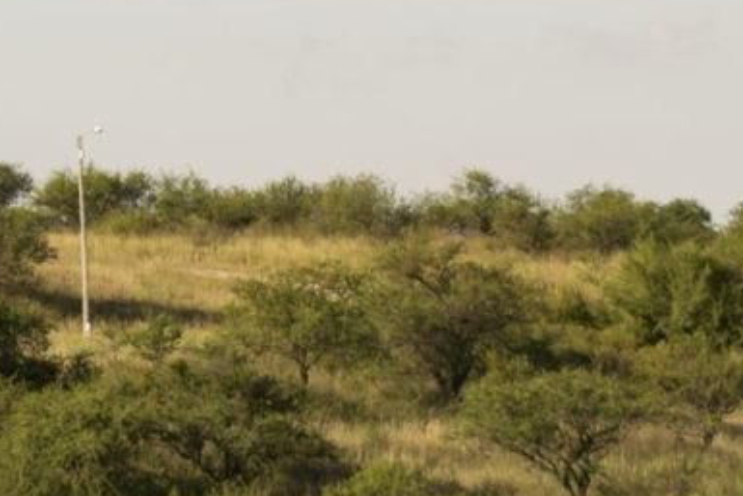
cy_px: -87
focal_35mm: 311
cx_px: -230
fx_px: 6421
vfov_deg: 4.4
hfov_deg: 6.6
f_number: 20
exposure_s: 1/60
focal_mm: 52
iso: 100
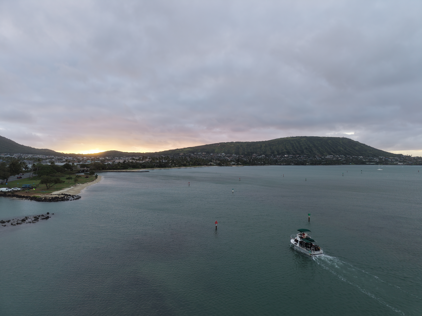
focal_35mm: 23
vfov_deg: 58.9
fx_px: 280
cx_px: 211
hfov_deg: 73.9
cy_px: 158
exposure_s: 1/180
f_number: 1.8
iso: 160
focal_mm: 8.67
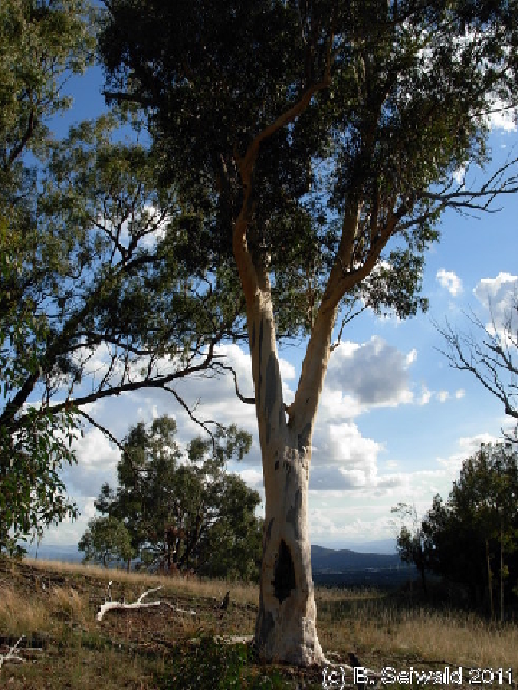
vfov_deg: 49.0
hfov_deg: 37.7
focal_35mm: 38
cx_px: 259
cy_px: 345
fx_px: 758
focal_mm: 6.3
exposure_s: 1/575
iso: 79
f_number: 4.9
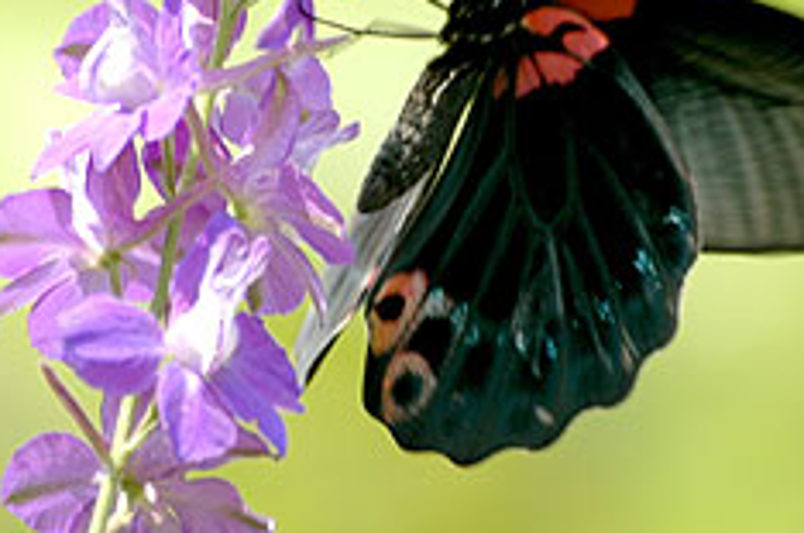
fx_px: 19301
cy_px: 91
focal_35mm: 866
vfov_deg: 1.6
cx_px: 454
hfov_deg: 2.4
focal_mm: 300
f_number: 5.6
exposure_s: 1/160
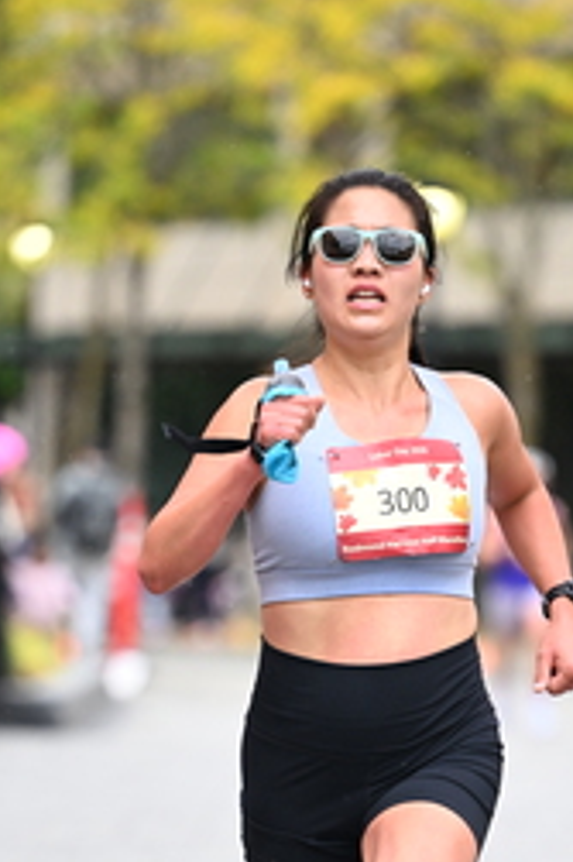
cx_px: 376
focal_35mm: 318
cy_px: 762
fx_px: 7602
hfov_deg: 4.3
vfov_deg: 6.5
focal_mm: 145
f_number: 2.8
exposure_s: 1/1600
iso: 1250
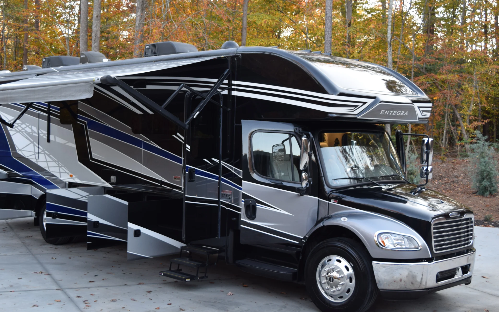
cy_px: 137
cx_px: 207
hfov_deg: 40.9
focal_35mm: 49
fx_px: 666
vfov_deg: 26.3
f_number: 5
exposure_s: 1/100
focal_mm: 26
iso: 400
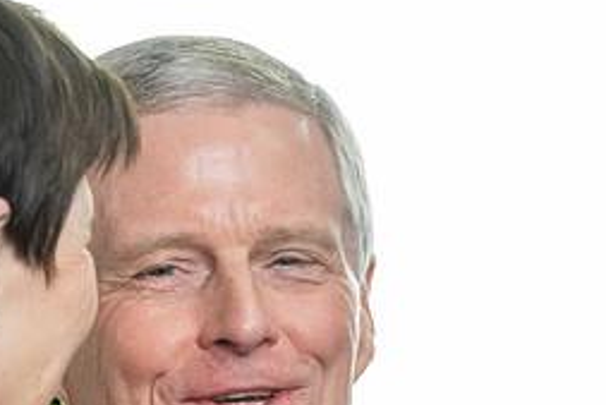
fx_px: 7714
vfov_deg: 3.0
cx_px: 256
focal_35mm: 458
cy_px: 351
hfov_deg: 4.5
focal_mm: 200
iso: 5000
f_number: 8
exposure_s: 1/200
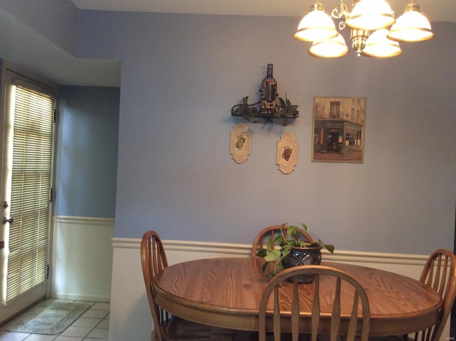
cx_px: 228
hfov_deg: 56.9
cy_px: 170
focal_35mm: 32
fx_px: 421
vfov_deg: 44.1
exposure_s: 1/24
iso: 160
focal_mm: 3.3
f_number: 2.4
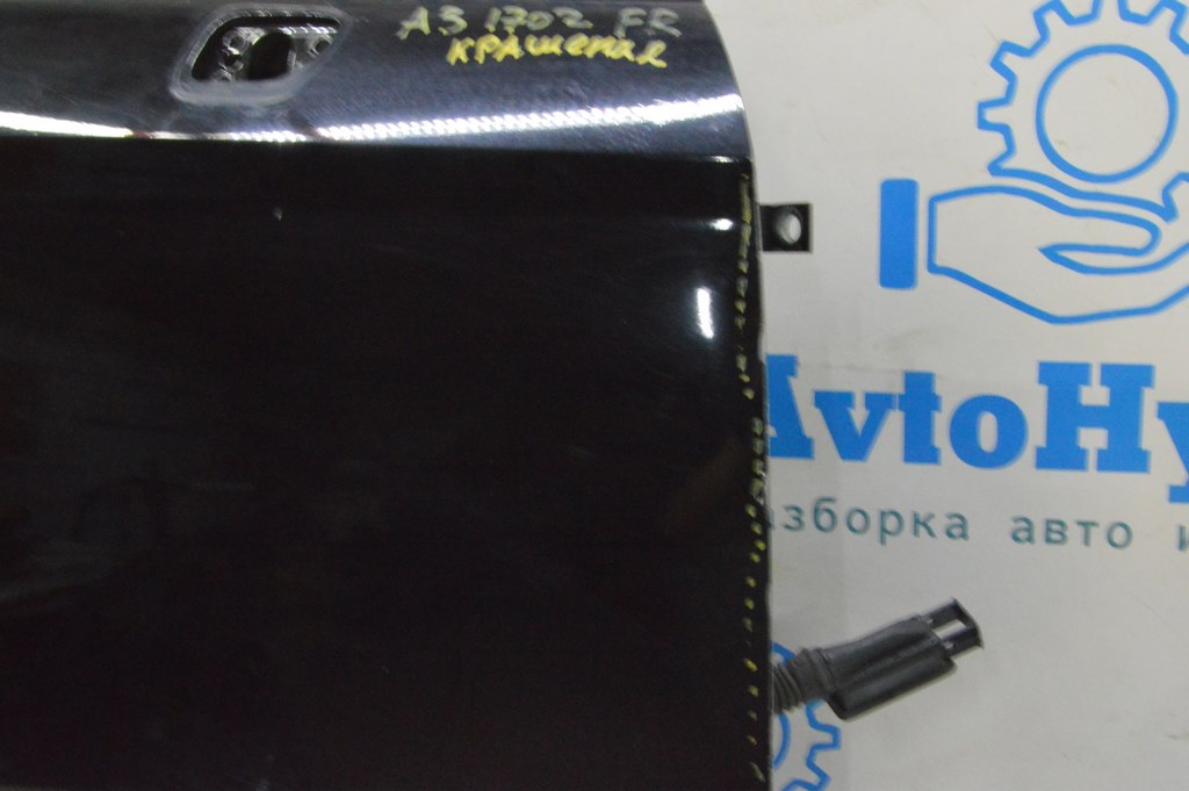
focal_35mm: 48
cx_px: 594
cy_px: 396
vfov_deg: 28.0
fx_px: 1584
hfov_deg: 41.1
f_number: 20
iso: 6400
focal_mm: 32
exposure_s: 1/15
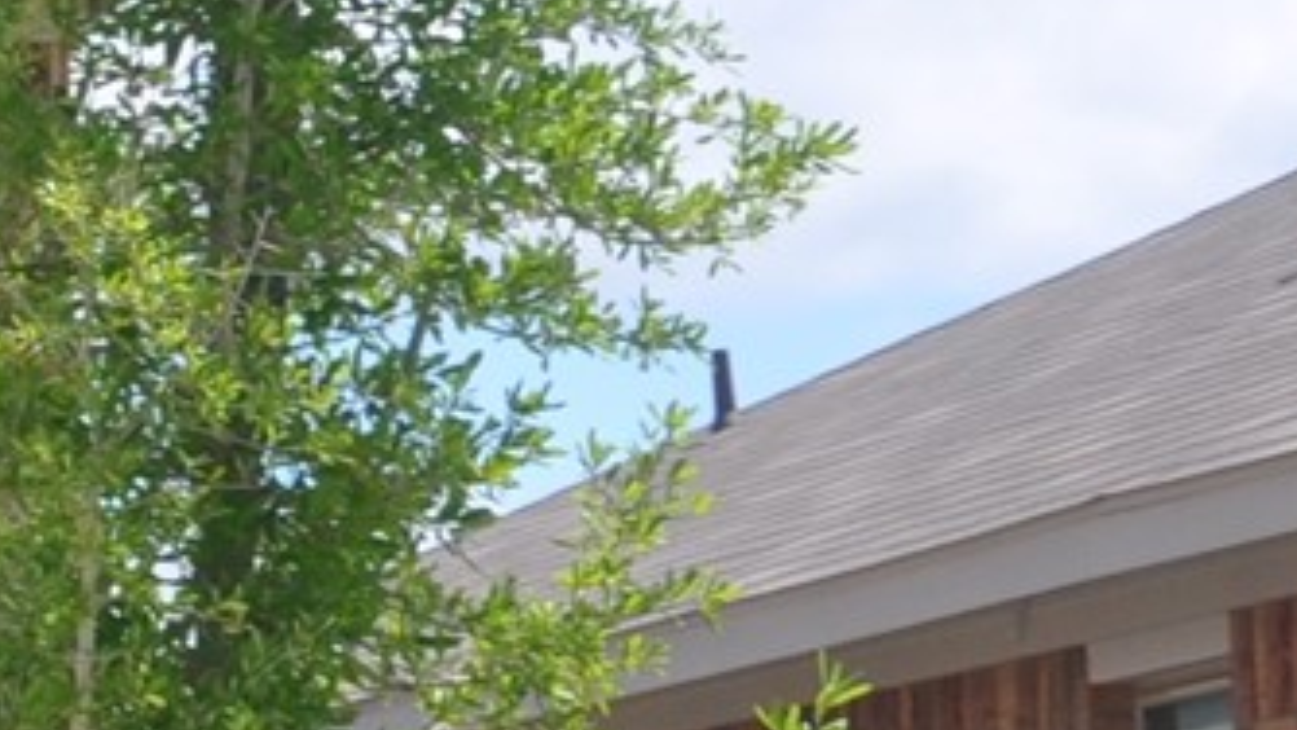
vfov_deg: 3.7
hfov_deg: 6.1
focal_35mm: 327
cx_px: -2691
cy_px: 278
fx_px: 11248
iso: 200
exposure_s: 1/320
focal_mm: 32
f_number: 9
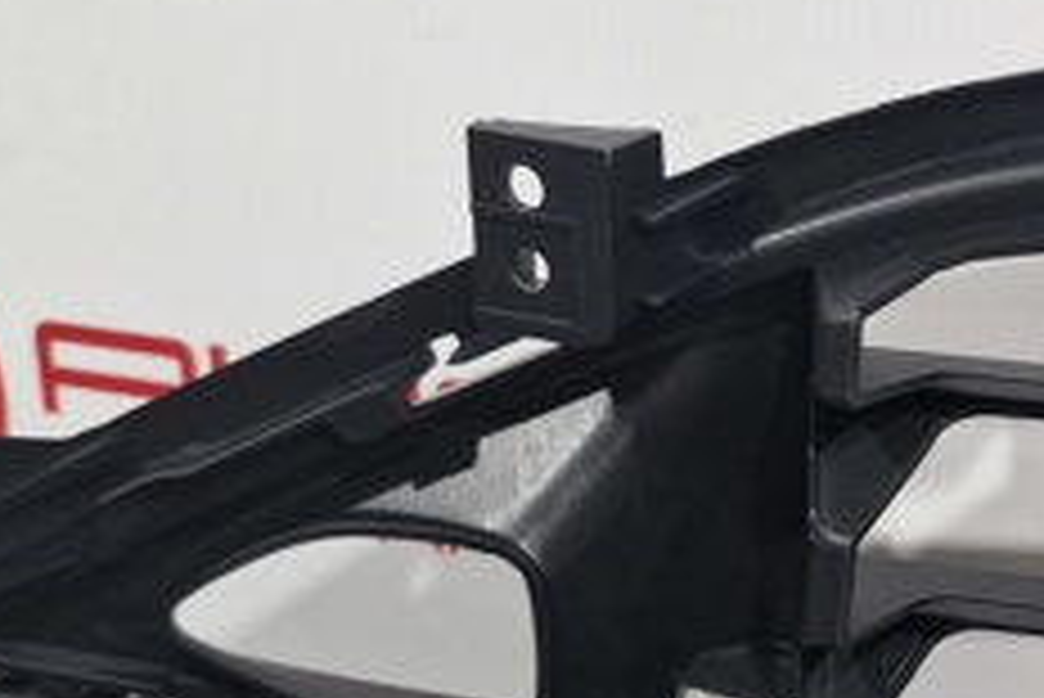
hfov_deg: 29.2
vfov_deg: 20.6
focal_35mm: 66
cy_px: 473
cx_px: 945
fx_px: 1915
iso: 320
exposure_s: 1/100
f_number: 1.8
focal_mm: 5.54
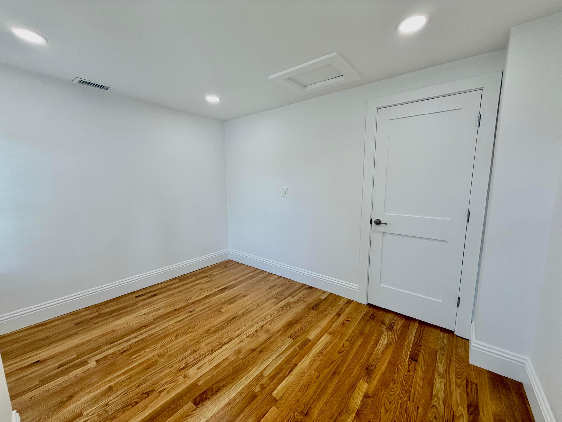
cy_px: 211
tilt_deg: -8.6
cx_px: 281
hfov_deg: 102.1
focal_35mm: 14
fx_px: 227
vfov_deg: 85.7
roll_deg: +0.4
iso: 100
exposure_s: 1/120
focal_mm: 2.22
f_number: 2.2
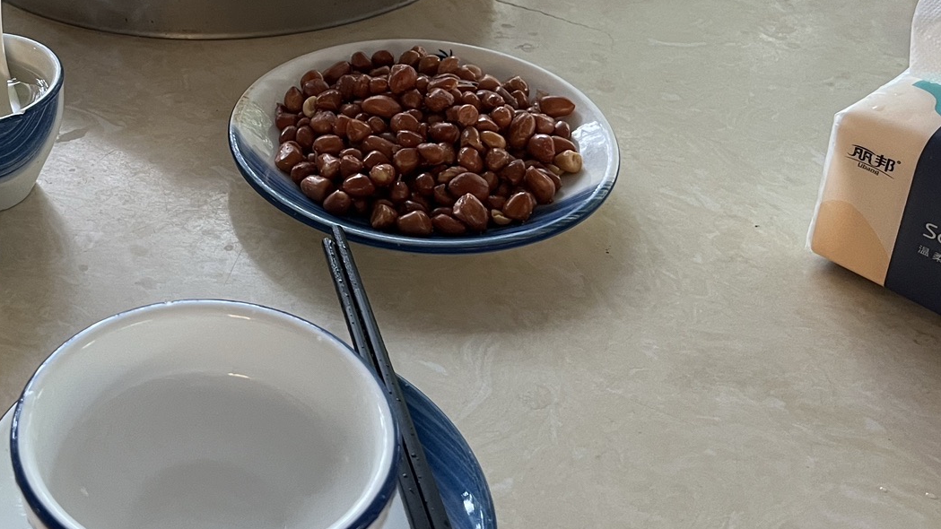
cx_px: 138
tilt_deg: -30.3
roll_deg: +2.4
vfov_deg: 21.7
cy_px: 59
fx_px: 1347
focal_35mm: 54
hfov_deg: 36.6
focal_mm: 5.1
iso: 160
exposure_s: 1/60
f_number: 1.6
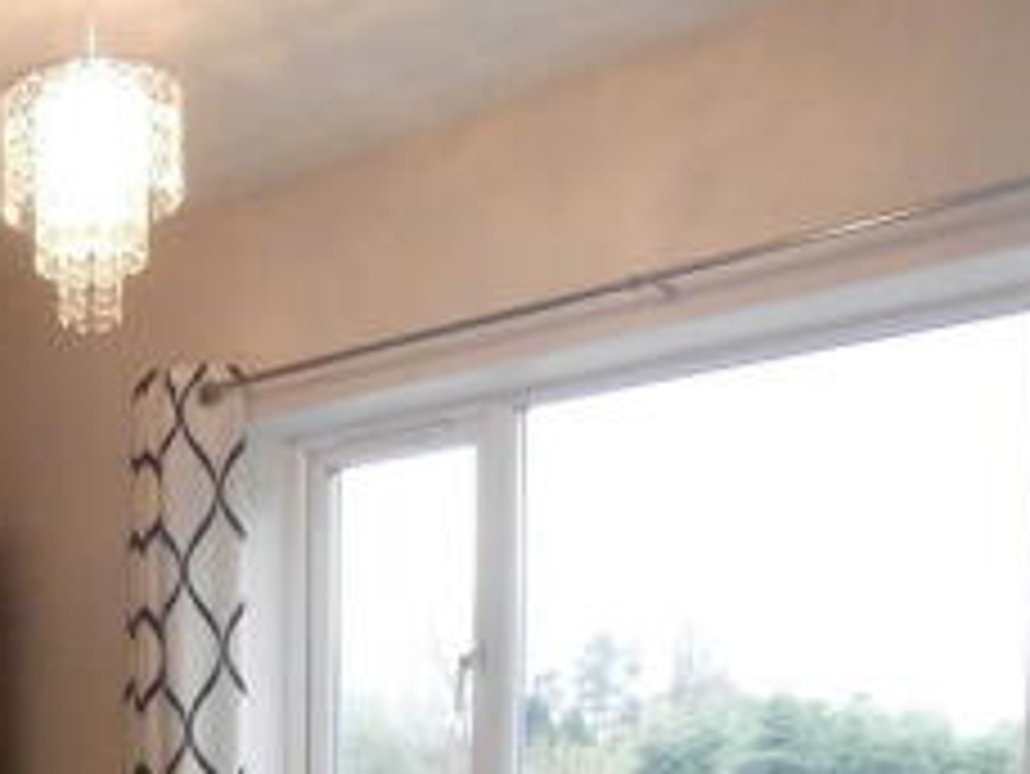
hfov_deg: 29.5
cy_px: 902
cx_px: -11
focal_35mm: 61
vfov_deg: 22.4
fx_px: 1816
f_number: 3
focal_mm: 4.2
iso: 800
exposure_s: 1/60
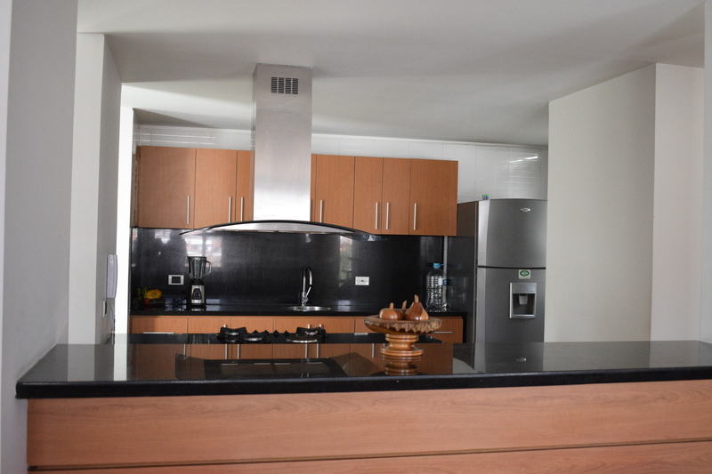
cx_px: 356
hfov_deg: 49.6
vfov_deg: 34.2
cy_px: 237
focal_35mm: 39
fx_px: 771
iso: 3200
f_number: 4
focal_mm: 26
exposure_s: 1/250
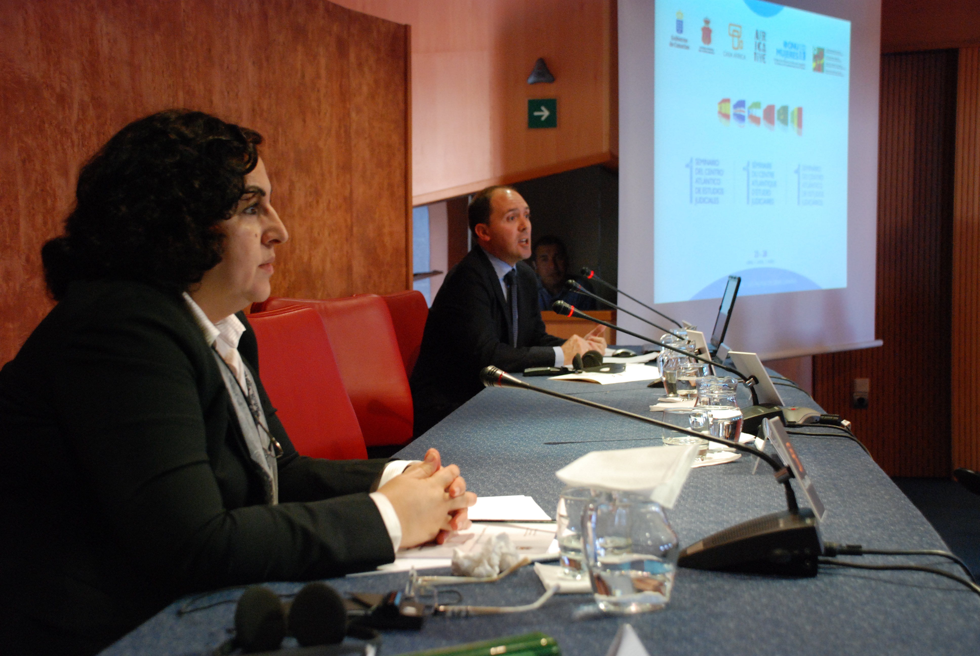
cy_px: 328
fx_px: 1308
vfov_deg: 28.2
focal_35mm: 48
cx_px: 490
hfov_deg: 41.1
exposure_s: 1/30
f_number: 4.2
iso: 1000
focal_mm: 32
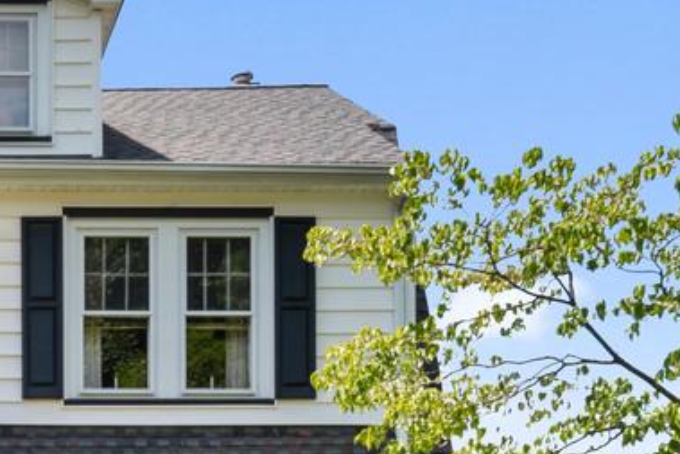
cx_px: -149
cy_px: 478
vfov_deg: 16.4
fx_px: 1531
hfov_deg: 22.9
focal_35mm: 81
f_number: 11
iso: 800
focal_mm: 20
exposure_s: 1/200
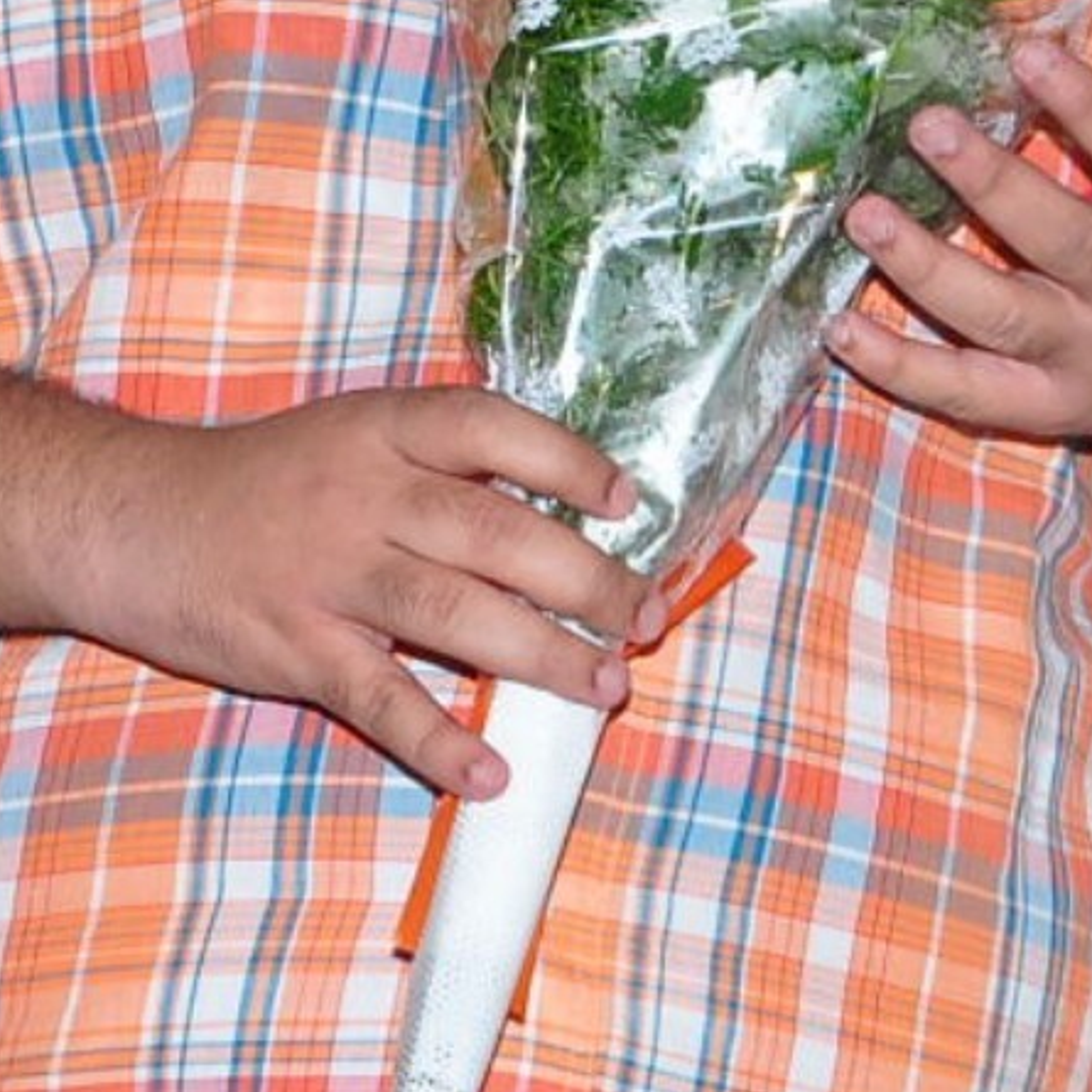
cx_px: 2282
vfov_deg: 5.2
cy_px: -27
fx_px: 11992
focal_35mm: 336
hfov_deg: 5.1
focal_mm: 52
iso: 400
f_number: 9
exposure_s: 1/125
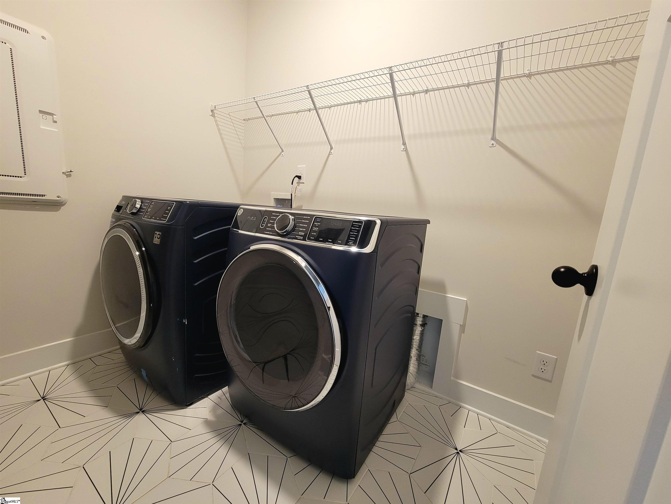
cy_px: 252
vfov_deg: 89.9
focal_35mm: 13
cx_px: 336
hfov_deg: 106.2
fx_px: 252
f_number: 2.2
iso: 320
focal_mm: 2.2
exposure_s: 1/40
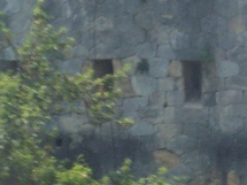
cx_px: 262
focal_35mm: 425
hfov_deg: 4.7
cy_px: 13
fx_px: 3031
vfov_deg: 3.5
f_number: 4.8
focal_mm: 24
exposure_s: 1/250
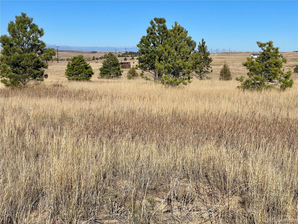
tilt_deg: -8.2
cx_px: 149
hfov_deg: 36.8
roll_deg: -0.6
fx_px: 448
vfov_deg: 28.0
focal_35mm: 52
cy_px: 112
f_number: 2
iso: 25
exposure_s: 1/2994
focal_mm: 6
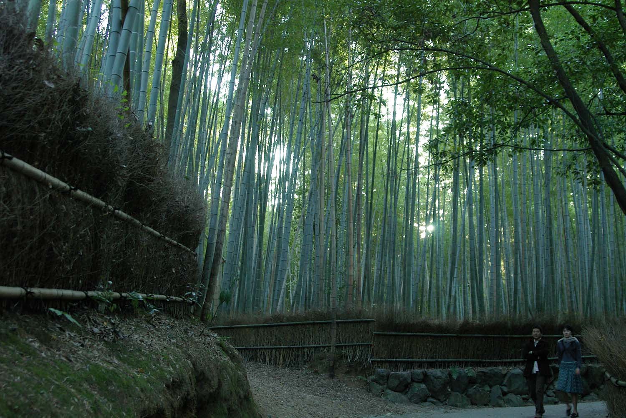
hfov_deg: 46.4
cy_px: 209
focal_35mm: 42
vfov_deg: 31.9
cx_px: 313
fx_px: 731
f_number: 3.5
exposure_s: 1/30
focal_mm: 28
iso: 800
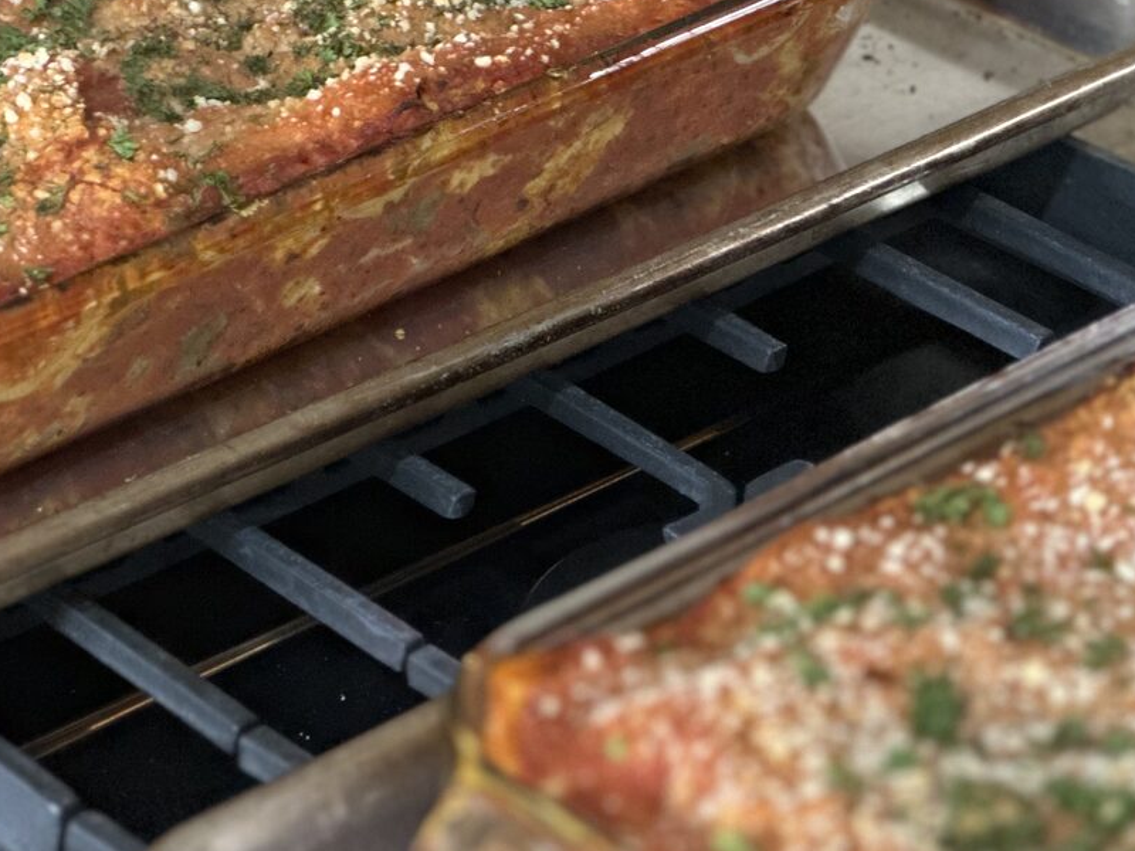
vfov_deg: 9.6
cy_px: 129
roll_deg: +0.2
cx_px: 370
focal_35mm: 154
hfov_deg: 12.8
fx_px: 5049
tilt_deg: -26.7
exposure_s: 1/15
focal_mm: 9
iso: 640
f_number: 2.8
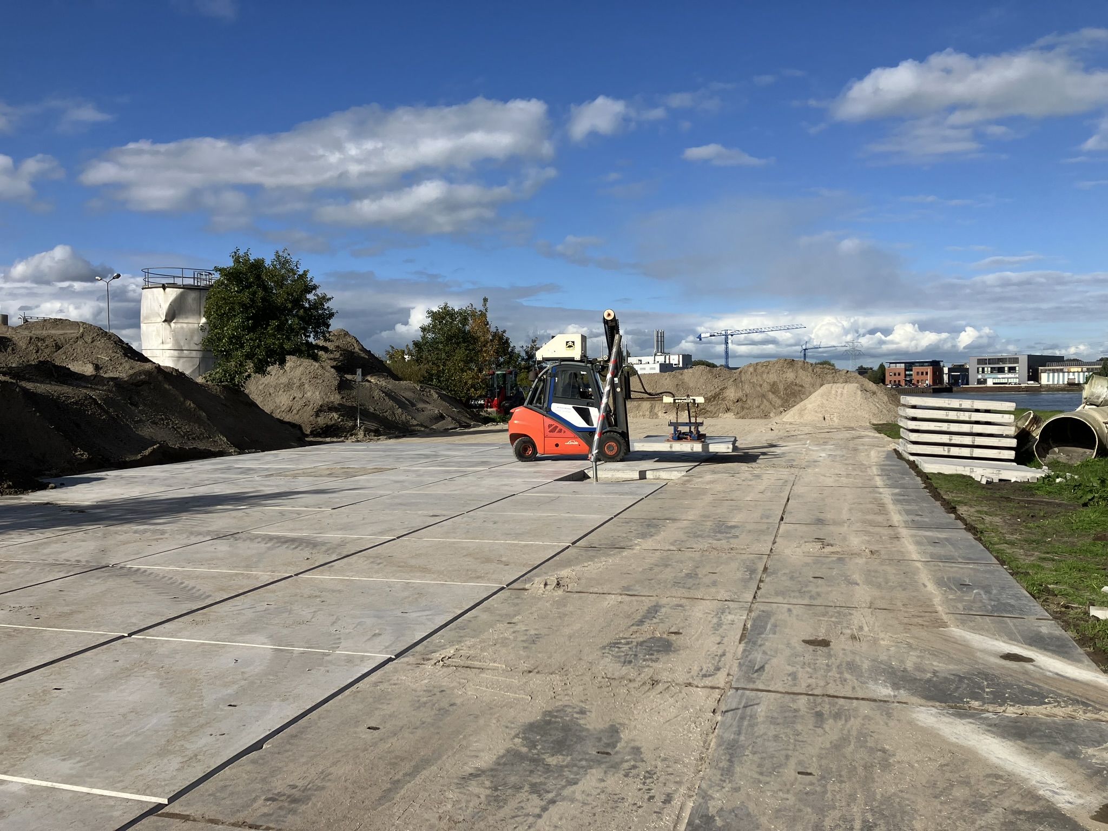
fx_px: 896
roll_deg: +0.6
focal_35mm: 28
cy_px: 416
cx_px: 554
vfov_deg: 49.7
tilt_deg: -1.7
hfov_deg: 63.4
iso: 32
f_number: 1.8
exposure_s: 1/3040
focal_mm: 3.99
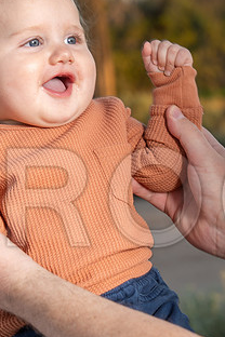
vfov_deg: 14.3
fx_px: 1341
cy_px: 151
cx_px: 141
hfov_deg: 9.6
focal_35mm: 143
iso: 100
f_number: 6.3
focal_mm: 77
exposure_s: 1/160
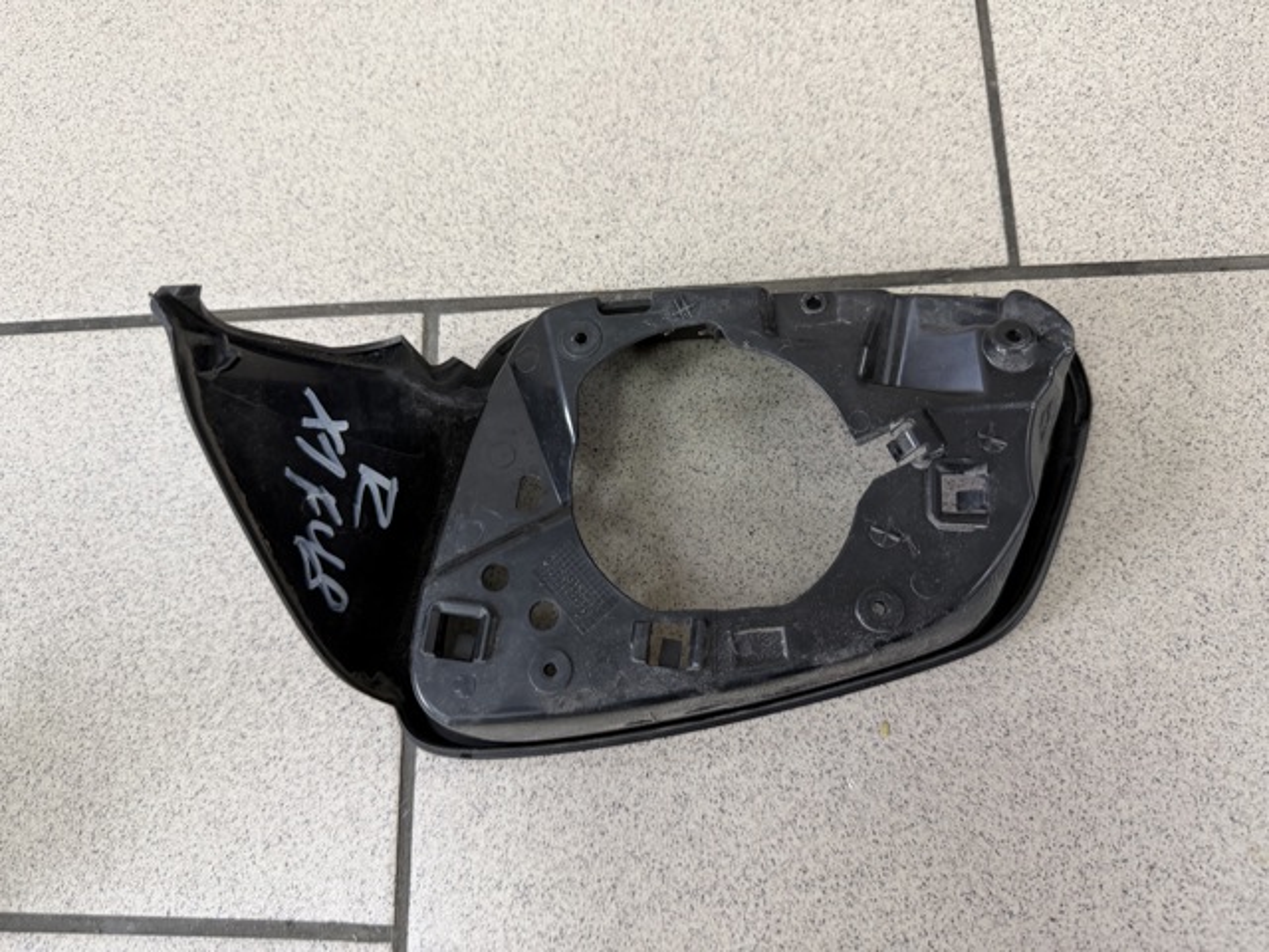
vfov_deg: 56.8
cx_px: 634
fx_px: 880
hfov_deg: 71.6
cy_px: 476
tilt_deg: -74.3
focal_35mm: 24
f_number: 1.78
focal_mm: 6.76
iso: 200
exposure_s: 1/77
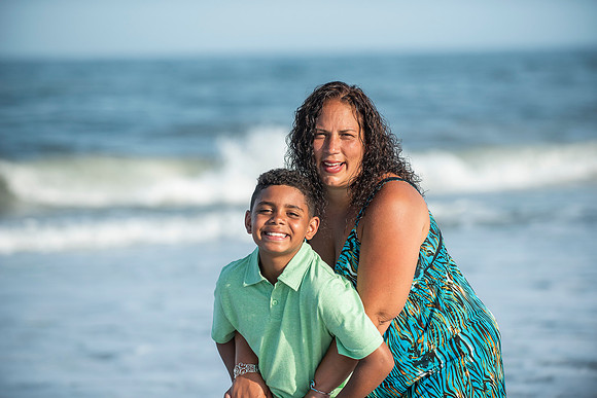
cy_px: 199
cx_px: 298
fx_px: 2488
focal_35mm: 150
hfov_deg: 13.7
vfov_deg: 9.2
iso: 250
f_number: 3.5
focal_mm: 150
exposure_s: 1/4000
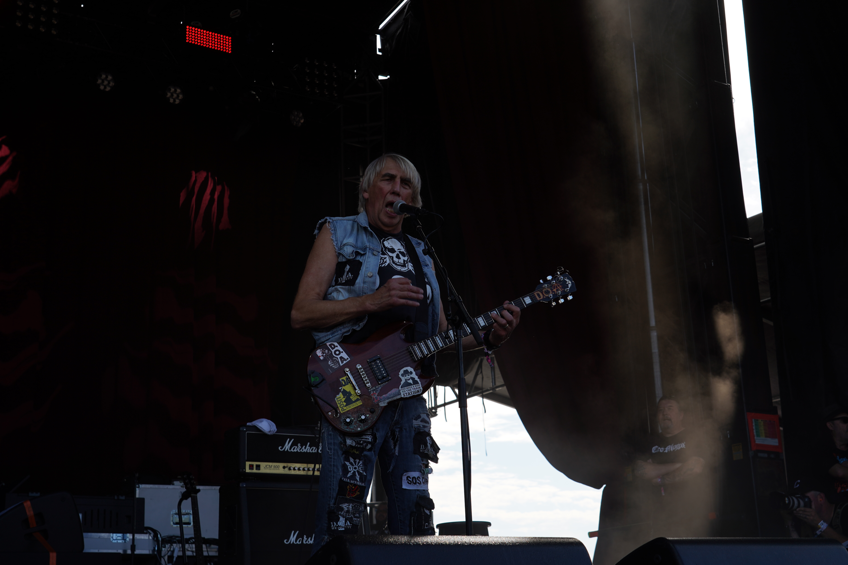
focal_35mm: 48
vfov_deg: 28.1
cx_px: 424
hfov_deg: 41.1
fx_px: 1131
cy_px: 282
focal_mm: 48
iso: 100
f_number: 7.1
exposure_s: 1/320
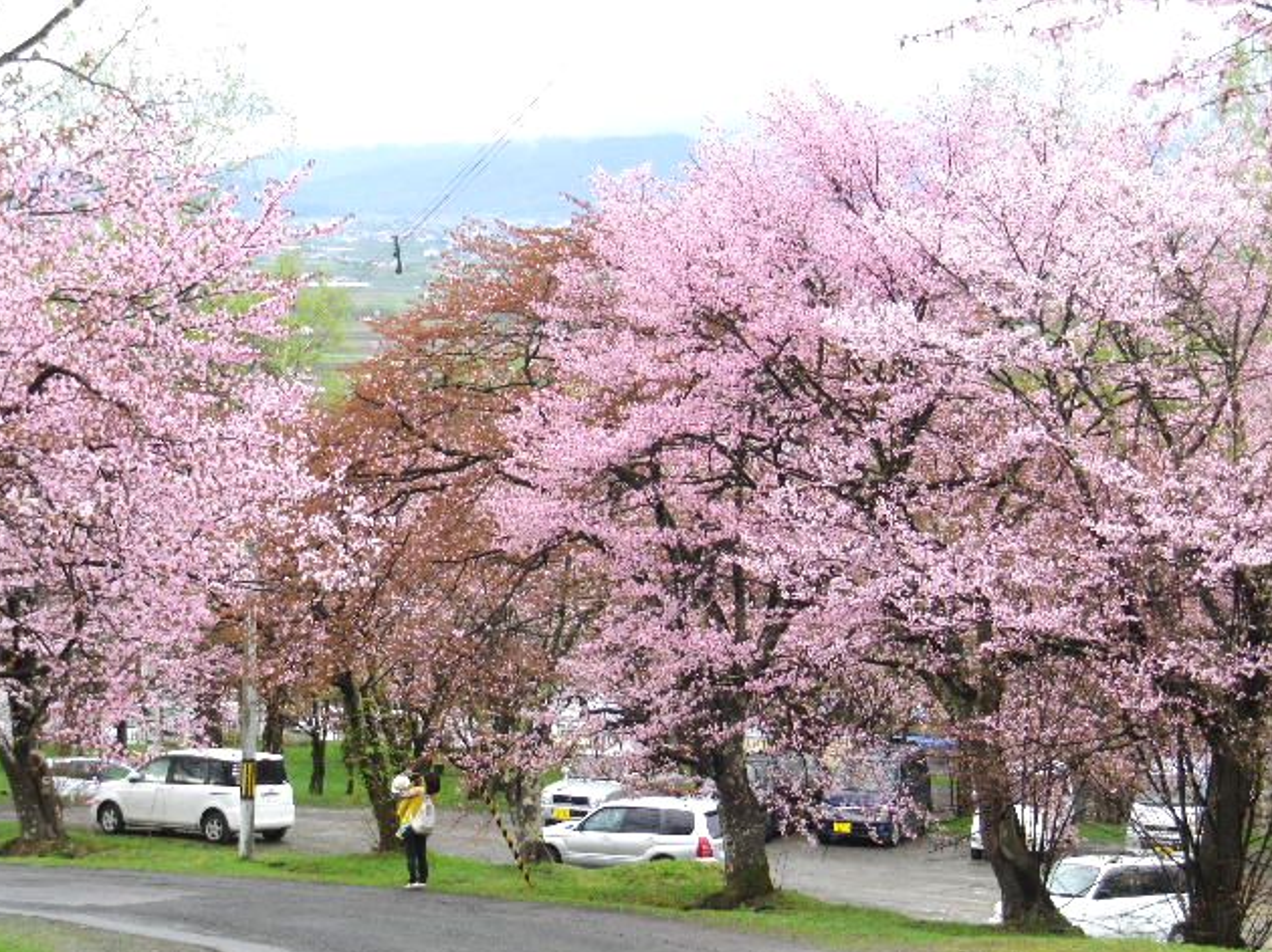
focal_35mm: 124
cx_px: 636
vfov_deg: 11.9
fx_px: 4555
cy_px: 482
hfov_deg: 15.9
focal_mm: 21.6
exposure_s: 1/80
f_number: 5.5
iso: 200
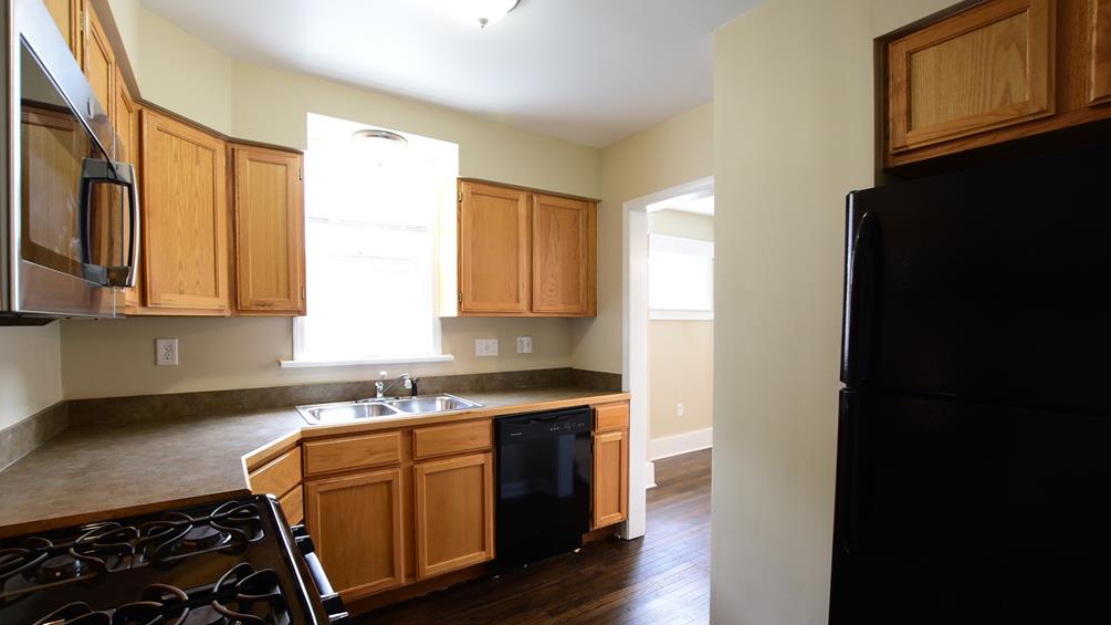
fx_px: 471
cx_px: 558
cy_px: 341
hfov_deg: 99.4
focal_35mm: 16
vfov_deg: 66.9
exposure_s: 1/8
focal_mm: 10
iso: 400
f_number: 6.3
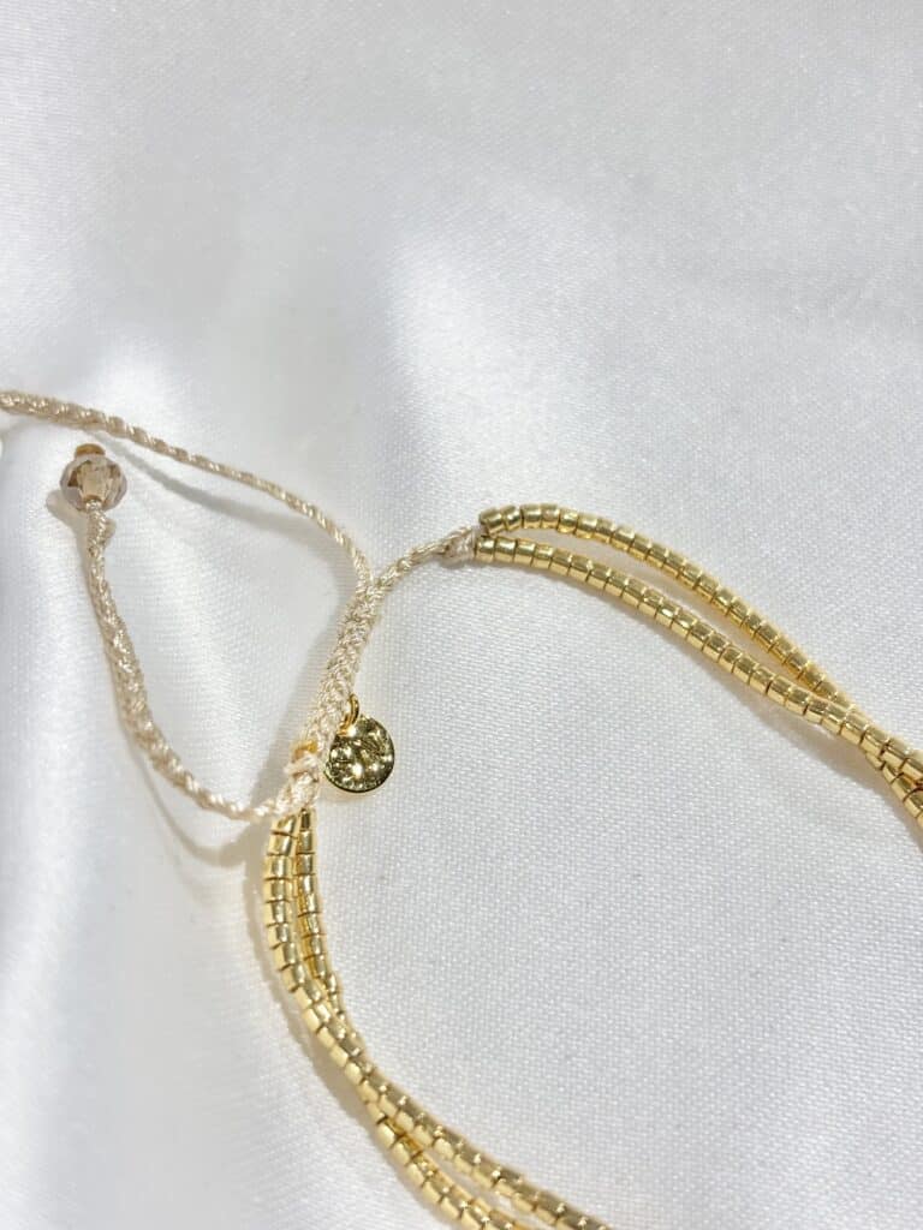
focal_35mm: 52
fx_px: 1849
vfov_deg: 36.8
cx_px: 462
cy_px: 615
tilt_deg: -50.6
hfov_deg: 28.0
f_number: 1.6
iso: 32
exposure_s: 1/260
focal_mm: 5.96
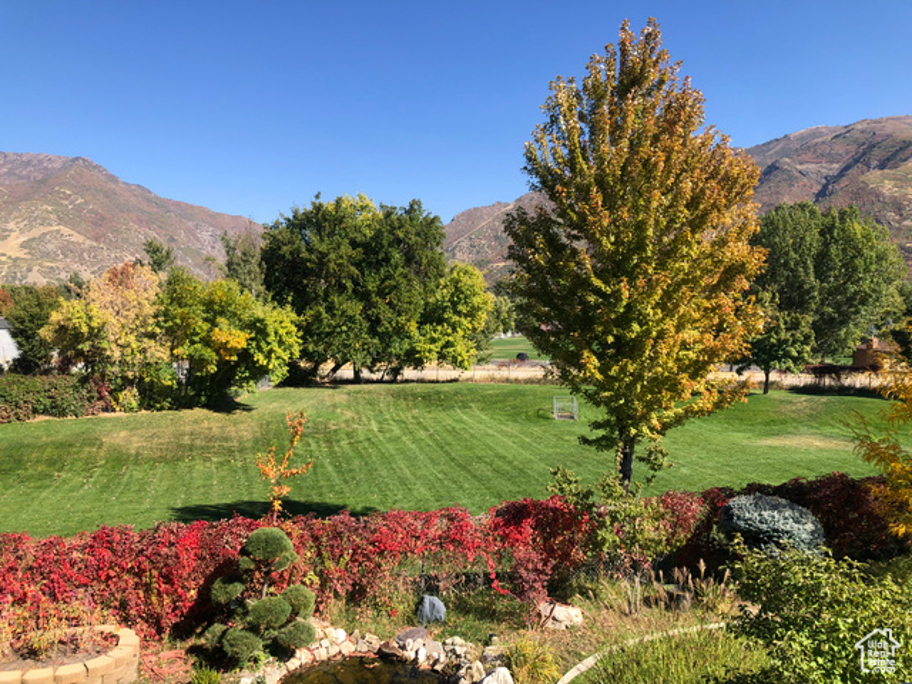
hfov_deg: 63.4
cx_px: 456
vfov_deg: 49.7
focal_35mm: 28
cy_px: 342
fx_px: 738
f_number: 1.8
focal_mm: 3.99
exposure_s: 1/1215
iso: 20
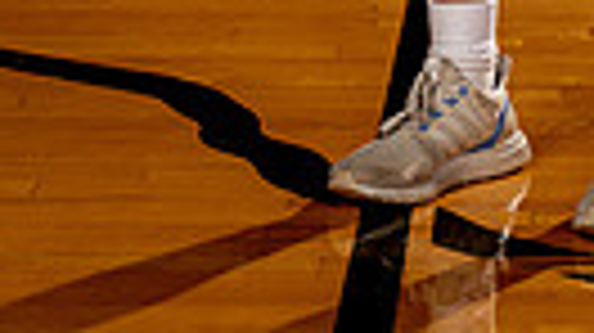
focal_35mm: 207
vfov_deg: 5.5
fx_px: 3258
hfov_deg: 10.3
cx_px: 585
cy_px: -634
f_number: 5.6
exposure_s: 1/250
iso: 100
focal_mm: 58
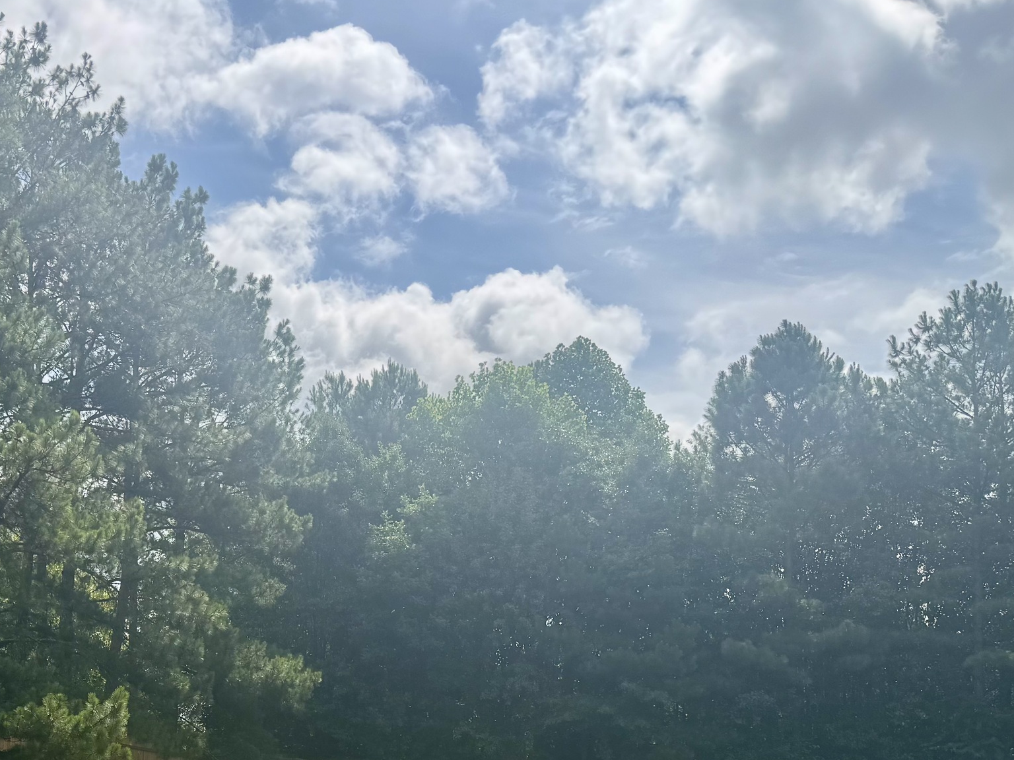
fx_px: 1406
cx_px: 96
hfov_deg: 37.0
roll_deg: -1.2
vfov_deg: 29.0
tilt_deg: +2.9
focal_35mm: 48
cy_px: 693
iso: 80
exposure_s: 1/4950
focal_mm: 6.76
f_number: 1.78
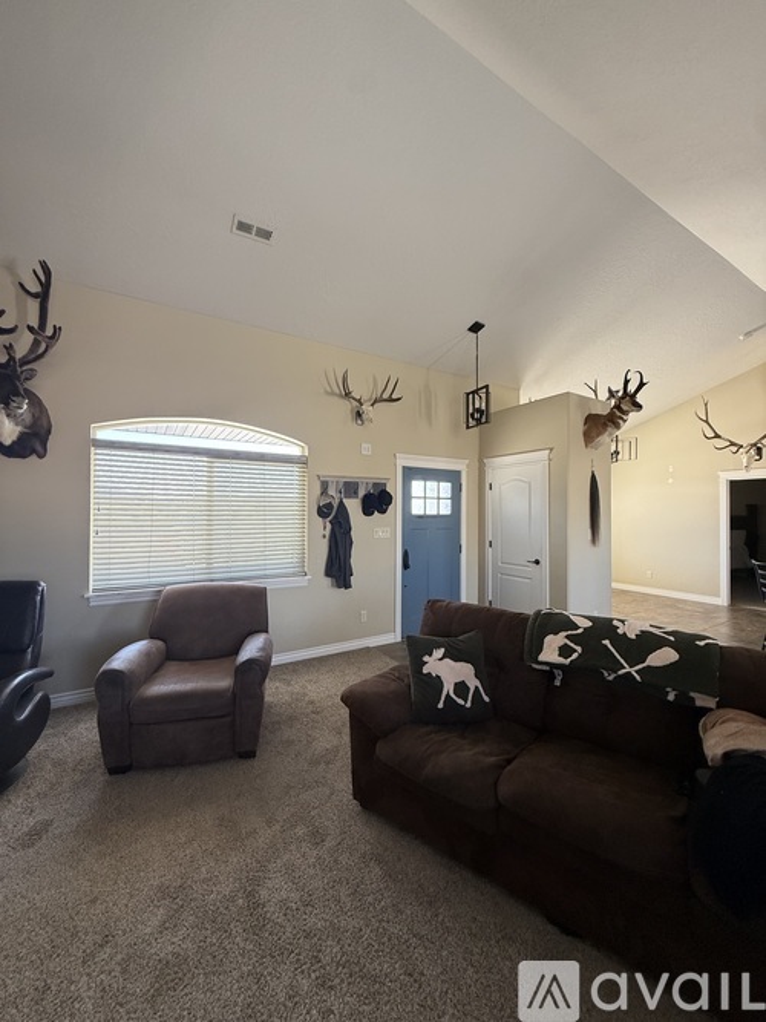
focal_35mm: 14
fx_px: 413
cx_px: 383
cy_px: 511
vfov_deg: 102.1
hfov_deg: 85.7
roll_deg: -0.5
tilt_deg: +0.5
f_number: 2.2
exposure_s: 1/99
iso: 200
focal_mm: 2.22
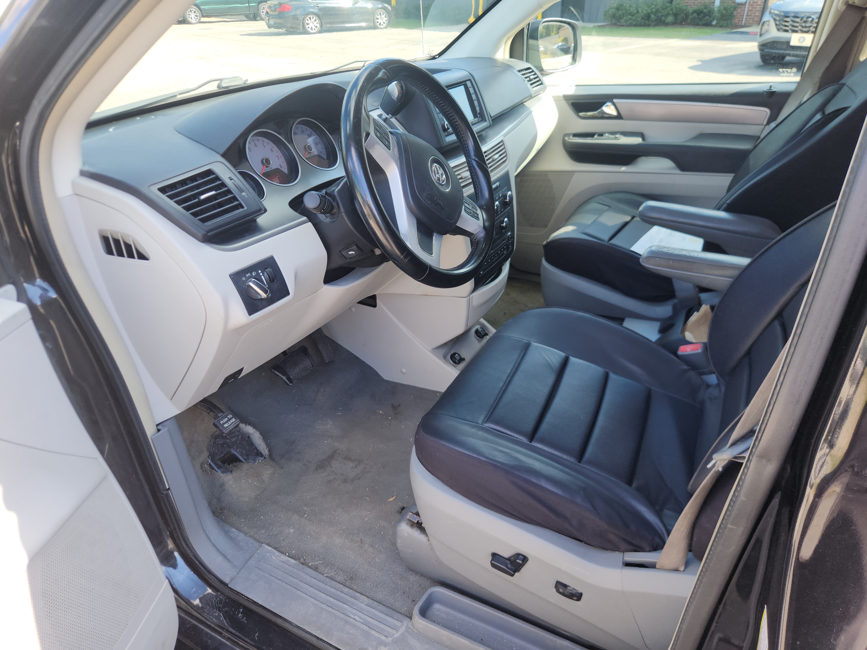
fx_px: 576
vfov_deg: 58.9
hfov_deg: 73.9
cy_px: 325
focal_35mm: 23
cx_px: 434
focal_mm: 5.4
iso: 20
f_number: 1.8
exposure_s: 1/163
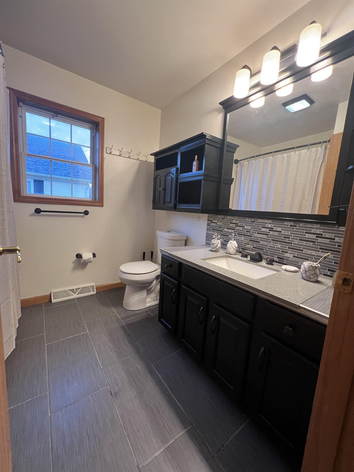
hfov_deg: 89.9
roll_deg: -3.4
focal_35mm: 13
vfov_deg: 106.2
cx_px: 177
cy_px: 236
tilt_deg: -8.9
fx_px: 177
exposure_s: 1/60
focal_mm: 1.57
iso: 400
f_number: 1.8
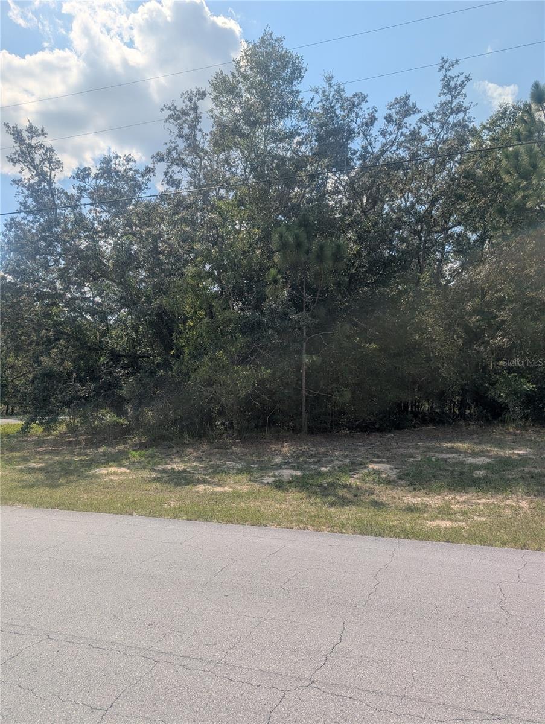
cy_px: 362
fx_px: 503
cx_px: 272
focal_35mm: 24
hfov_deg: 56.9
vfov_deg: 71.5
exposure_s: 1/2604
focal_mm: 6.9
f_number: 1.68
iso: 21
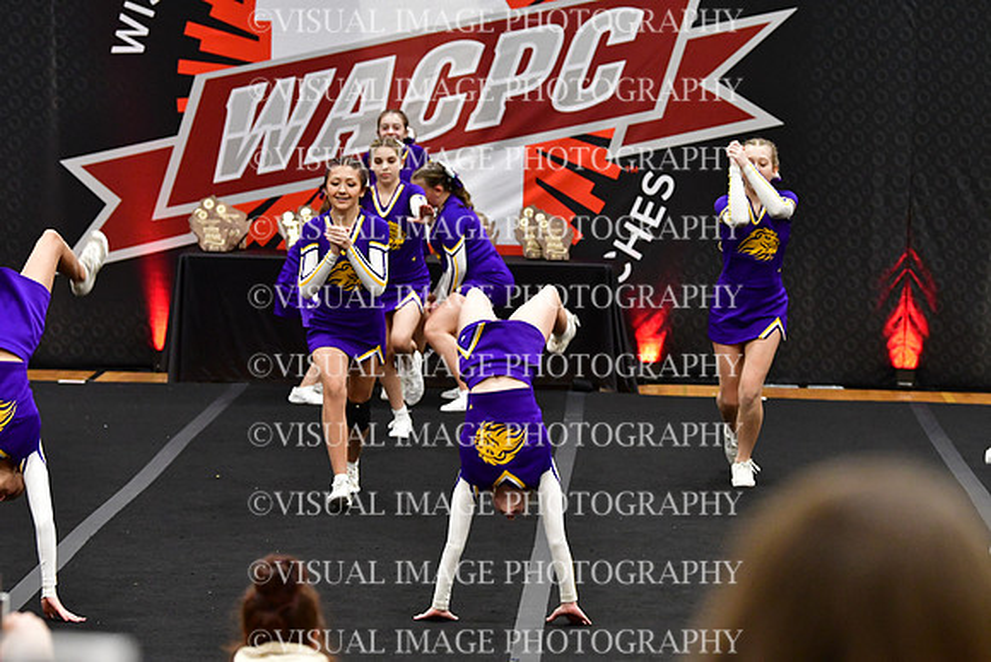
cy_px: 331
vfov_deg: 8.7
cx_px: 496
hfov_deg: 13.1
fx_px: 4323
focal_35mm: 157
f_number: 3.5
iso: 5000
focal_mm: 105
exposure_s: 1/500
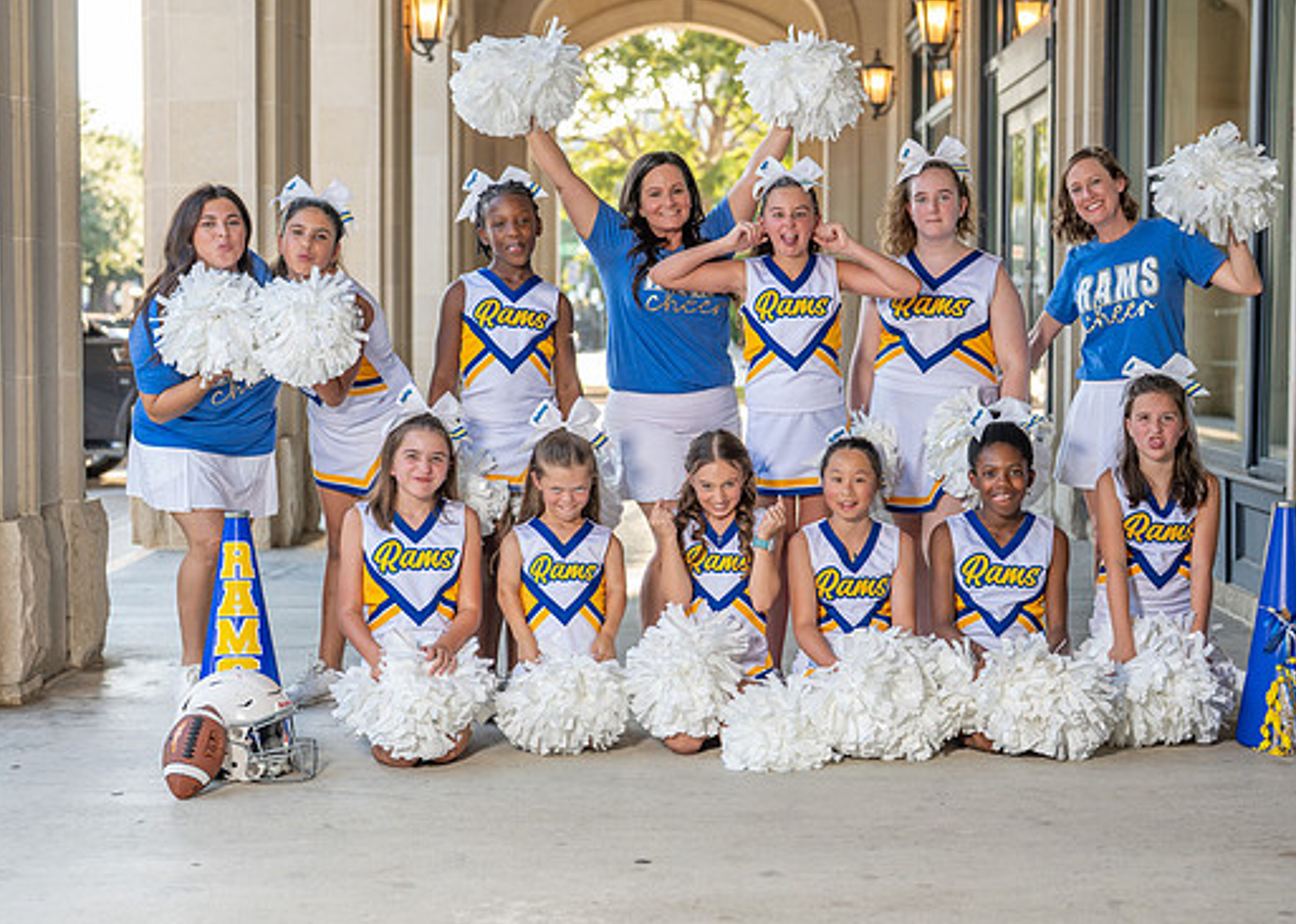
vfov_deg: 22.6
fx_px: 2318
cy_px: 456
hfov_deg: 31.2
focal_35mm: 63
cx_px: 698
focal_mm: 50
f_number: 2.5
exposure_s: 1/400
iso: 320
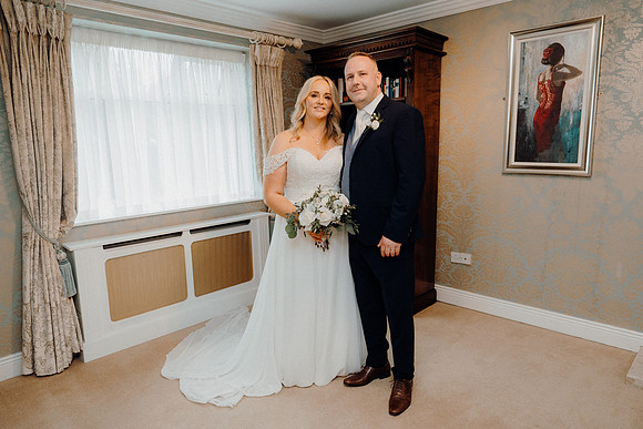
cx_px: 322
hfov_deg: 73.7
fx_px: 429
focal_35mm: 24
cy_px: 214
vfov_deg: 53.2
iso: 2000
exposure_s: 1/160
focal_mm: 24
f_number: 3.5
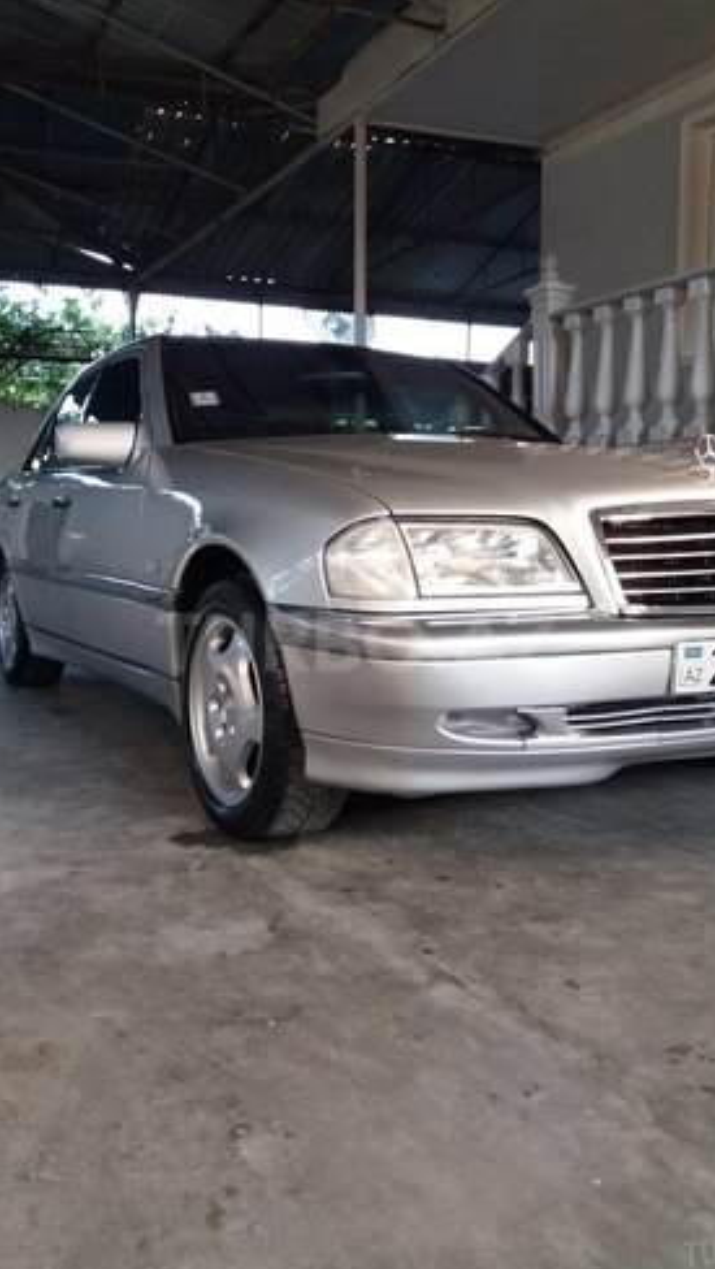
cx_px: 356
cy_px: 642
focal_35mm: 31
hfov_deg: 37.8
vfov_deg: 62.6
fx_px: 1043
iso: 125
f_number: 1.9
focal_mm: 3.7
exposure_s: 1/100
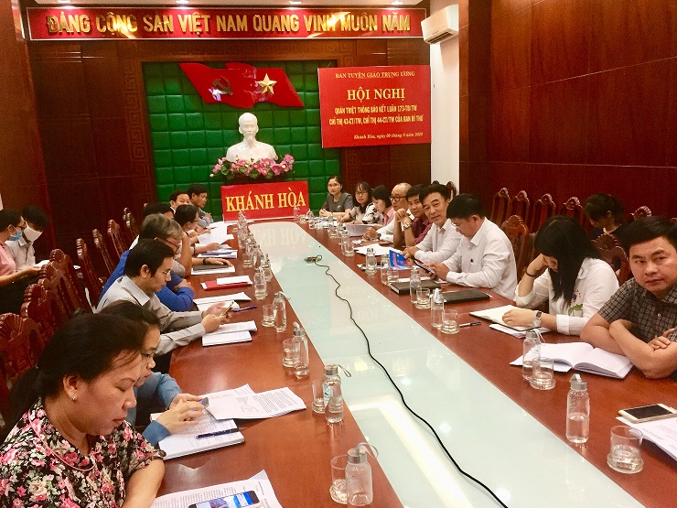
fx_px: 626
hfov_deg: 56.8
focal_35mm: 32
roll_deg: +2.9
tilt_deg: -7.7
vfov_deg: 44.1
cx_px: 353
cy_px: 277
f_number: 2.2
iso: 200
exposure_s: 1/33
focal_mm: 4.15
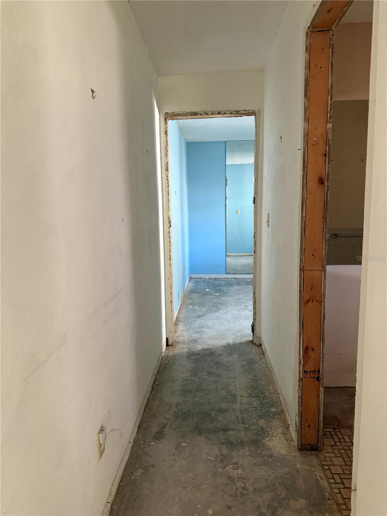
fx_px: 358
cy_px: 258
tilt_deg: -7.3
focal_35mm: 24
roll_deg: +0.7
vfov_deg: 71.6
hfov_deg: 56.8
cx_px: 194
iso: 800
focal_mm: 6.76
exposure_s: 1/60
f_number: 1.78
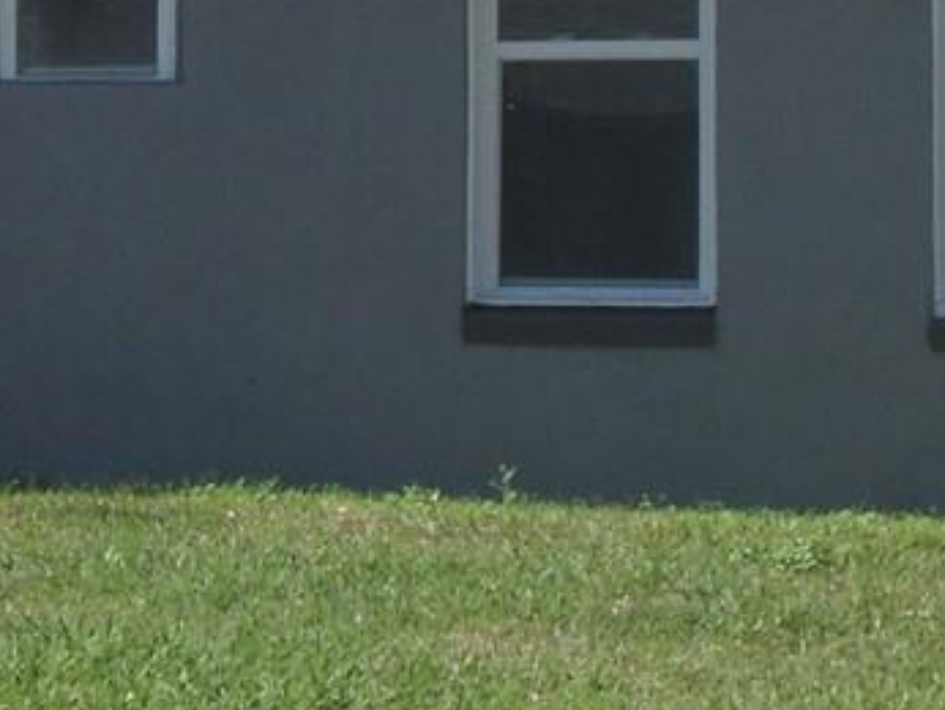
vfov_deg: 7.5
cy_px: -500
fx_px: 5300
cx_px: 328
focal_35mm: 194
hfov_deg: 10.2
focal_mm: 7.7
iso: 80
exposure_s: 1/350
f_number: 5.6
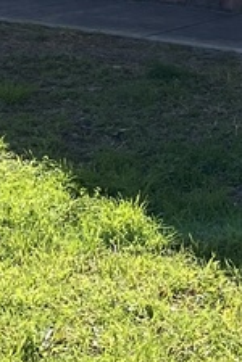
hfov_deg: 7.8
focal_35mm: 173
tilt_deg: -1.3
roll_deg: -0.3
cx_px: 348
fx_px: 1744
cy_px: -251
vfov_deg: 11.2
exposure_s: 1/1754
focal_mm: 4.25
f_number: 1.8
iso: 32
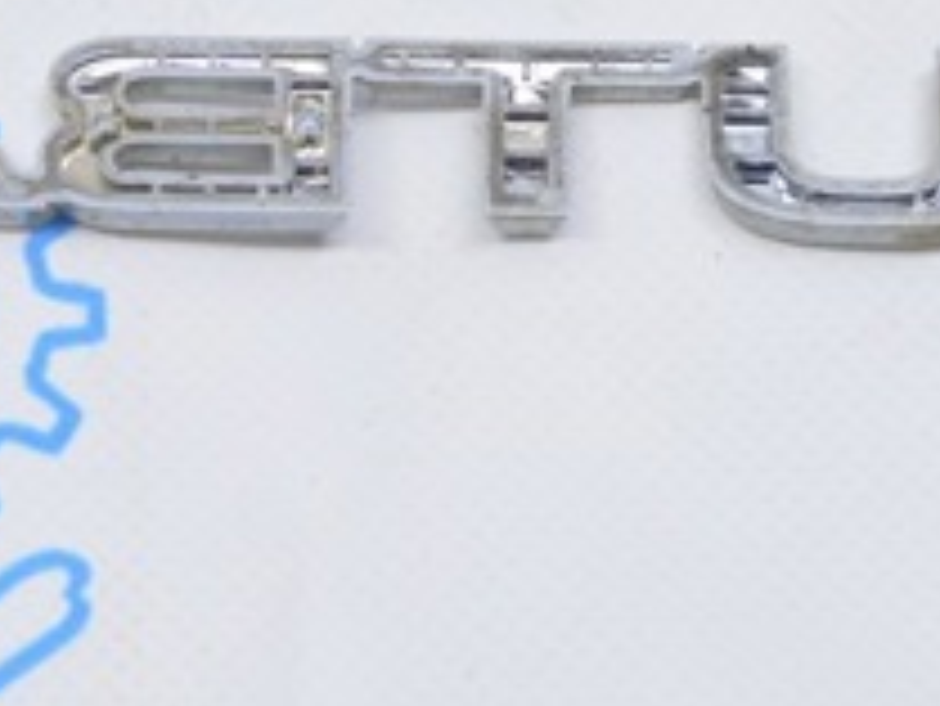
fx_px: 4076
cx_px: 220
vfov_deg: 9.9
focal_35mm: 150
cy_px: 56
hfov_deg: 13.1
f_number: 5.6
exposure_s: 1/20
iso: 400
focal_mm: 34
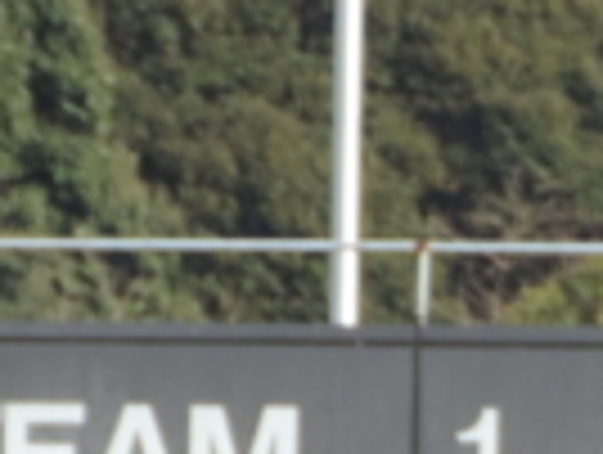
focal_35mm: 2085
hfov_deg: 0.9
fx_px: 36385
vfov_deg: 0.7
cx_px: 1548
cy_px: 1128
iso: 80
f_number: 4.8
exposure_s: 1/200
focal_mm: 62.4
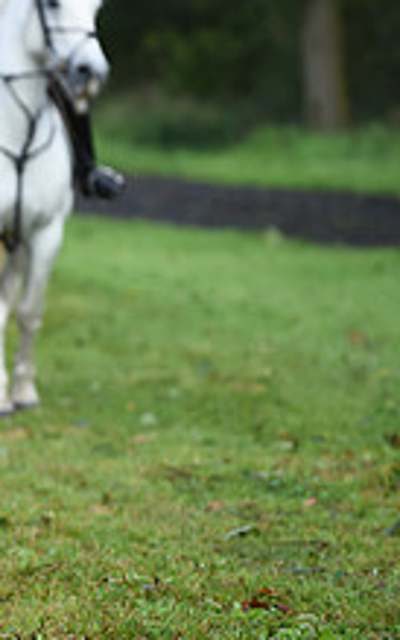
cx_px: -391
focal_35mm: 500
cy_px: 275
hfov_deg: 2.6
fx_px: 8715
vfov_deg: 4.2
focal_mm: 185
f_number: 4
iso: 250
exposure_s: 1/640
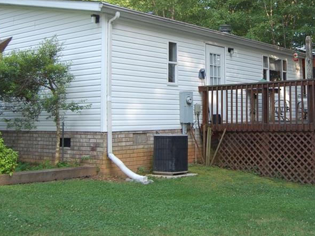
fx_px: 455
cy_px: 69
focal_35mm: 50
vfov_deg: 28.8
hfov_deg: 37.5
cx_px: 226
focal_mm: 20
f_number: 3.8
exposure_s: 1/400
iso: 400
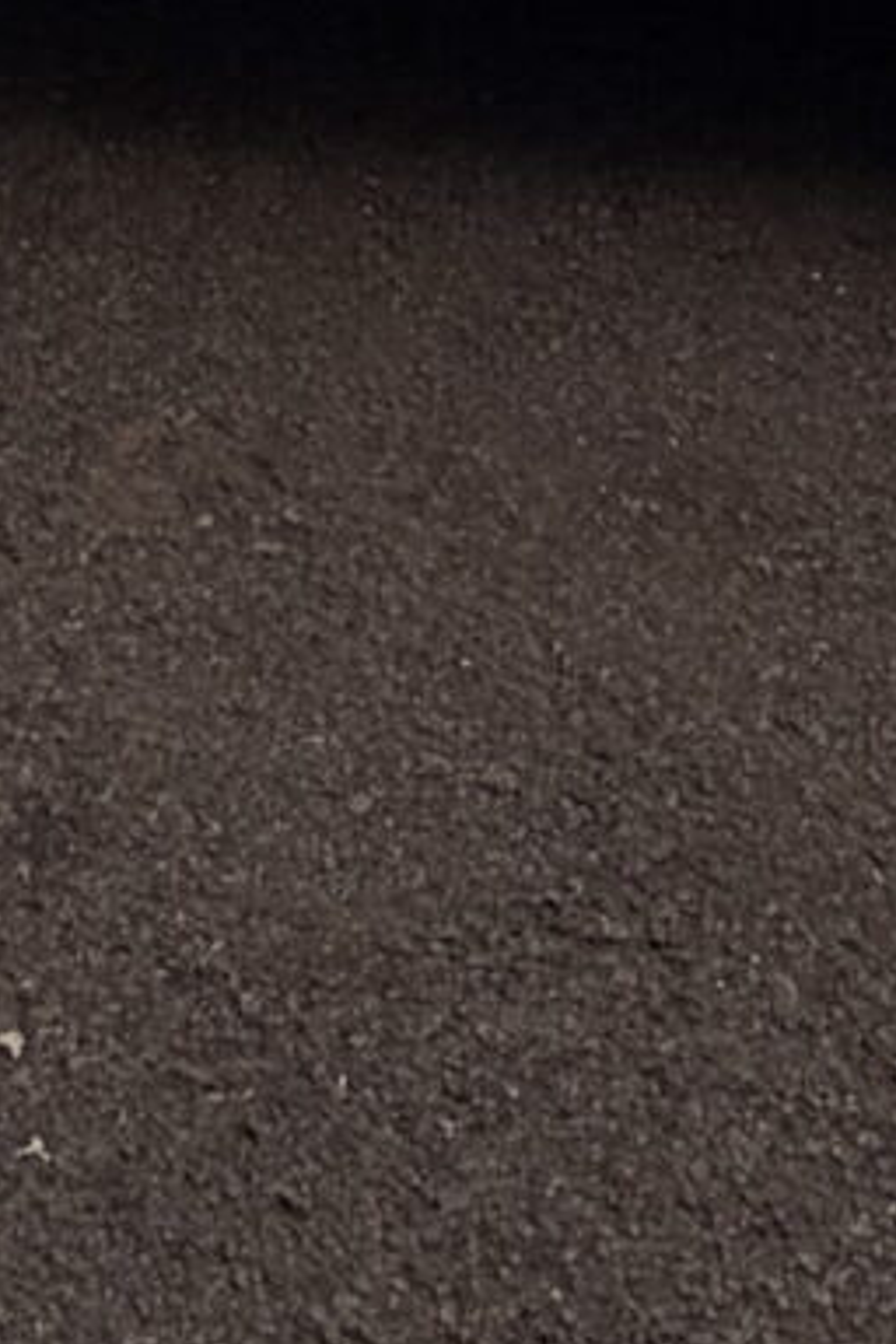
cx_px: -234
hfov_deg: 13.6
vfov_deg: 15.7
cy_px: -1491
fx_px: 3621
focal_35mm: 97
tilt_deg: -3.5
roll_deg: -0.4
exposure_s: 1/1050
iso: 20
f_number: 2.2
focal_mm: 2.22
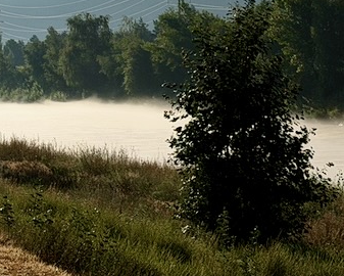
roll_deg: +1.7
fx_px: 1813
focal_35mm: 178
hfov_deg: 10.8
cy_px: -141
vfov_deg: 8.5
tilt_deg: +5.7
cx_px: 76
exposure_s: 1/11364
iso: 64
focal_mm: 6.76
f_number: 1.78
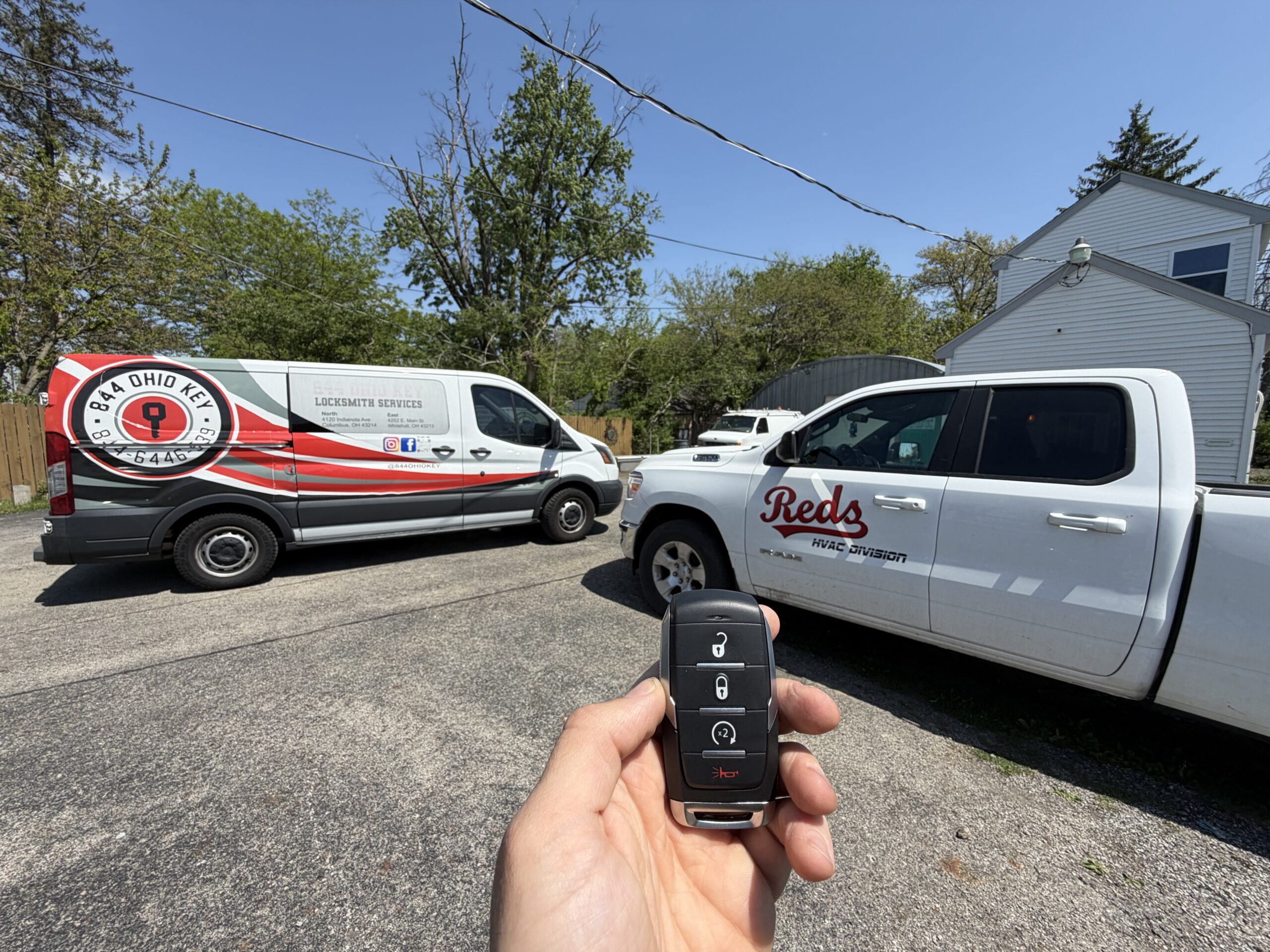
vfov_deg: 85.7
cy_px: 476
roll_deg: -0.2
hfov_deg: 102.1
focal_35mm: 14
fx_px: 514
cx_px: 635
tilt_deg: -5.6
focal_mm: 2.22
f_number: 2.2
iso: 20
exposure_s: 1/901
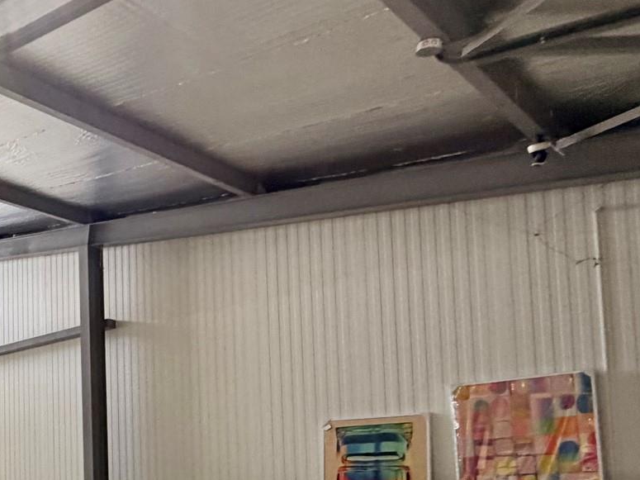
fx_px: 684
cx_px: -32
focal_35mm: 37
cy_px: 430
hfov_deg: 41.8
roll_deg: +1.0
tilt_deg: +5.0
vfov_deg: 36.3
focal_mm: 2.22
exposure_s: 1/60
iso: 250
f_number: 2.2
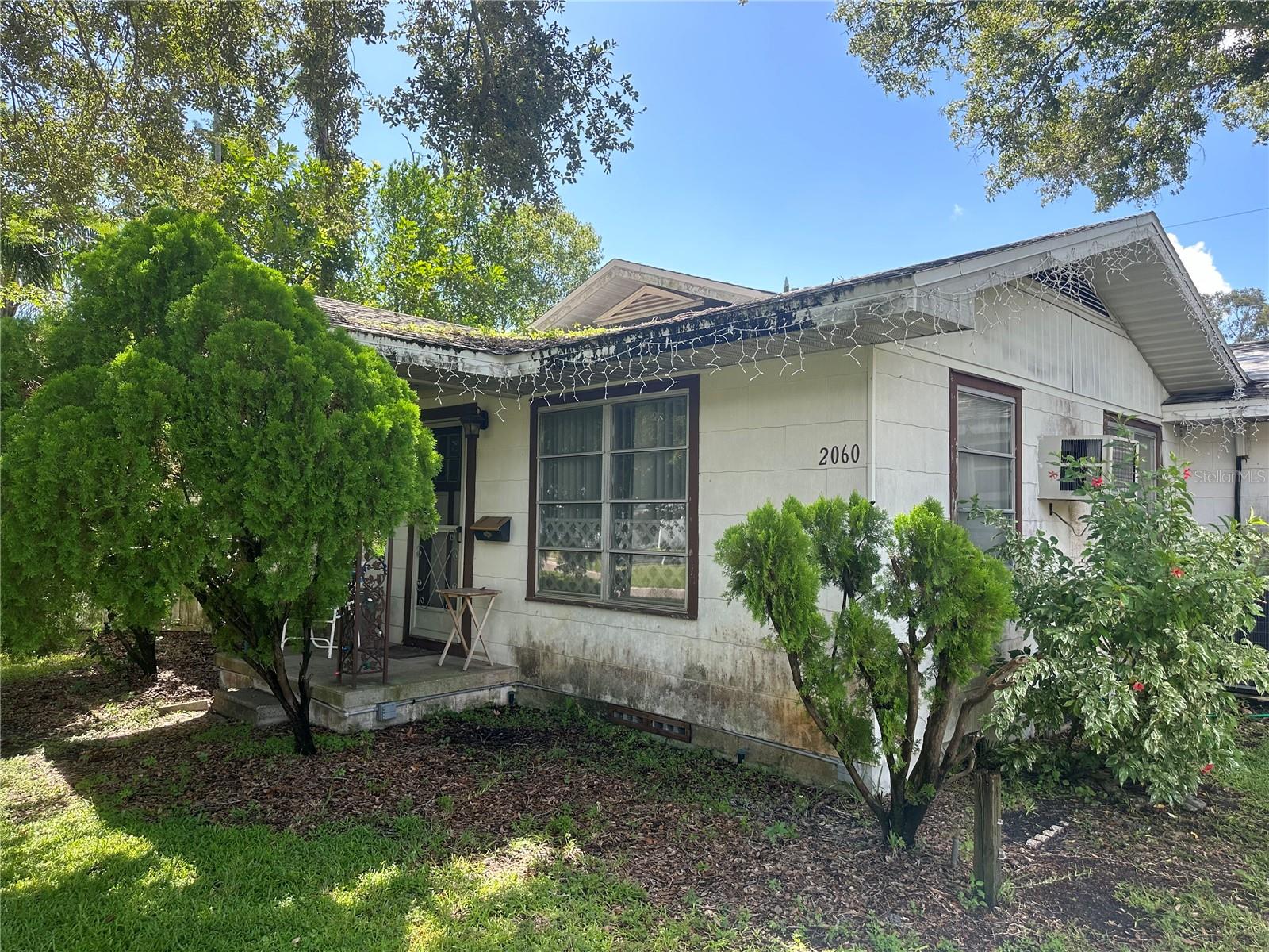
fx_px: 880
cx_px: 634
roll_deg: -0.9
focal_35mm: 24
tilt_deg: +3.5
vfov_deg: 56.8
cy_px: 476
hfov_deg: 71.6
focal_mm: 6.86
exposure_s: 1/718
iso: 80
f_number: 1.78
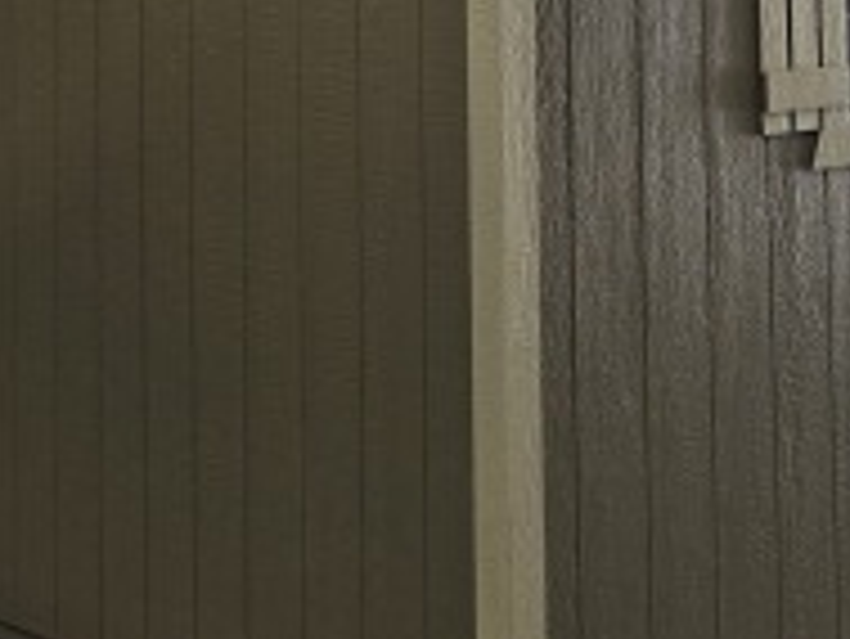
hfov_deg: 24.5
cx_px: 711
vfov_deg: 18.4
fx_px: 1917
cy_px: -14
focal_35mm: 78
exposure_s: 1/359
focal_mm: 6.5
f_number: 1.4
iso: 20
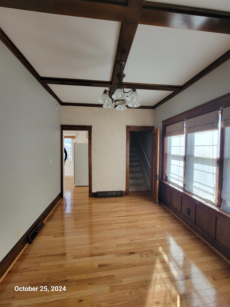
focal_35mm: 13
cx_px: 115
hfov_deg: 89.9
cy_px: 154
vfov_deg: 106.2
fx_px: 115
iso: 80
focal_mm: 2.2
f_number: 2.2
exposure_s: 1/60
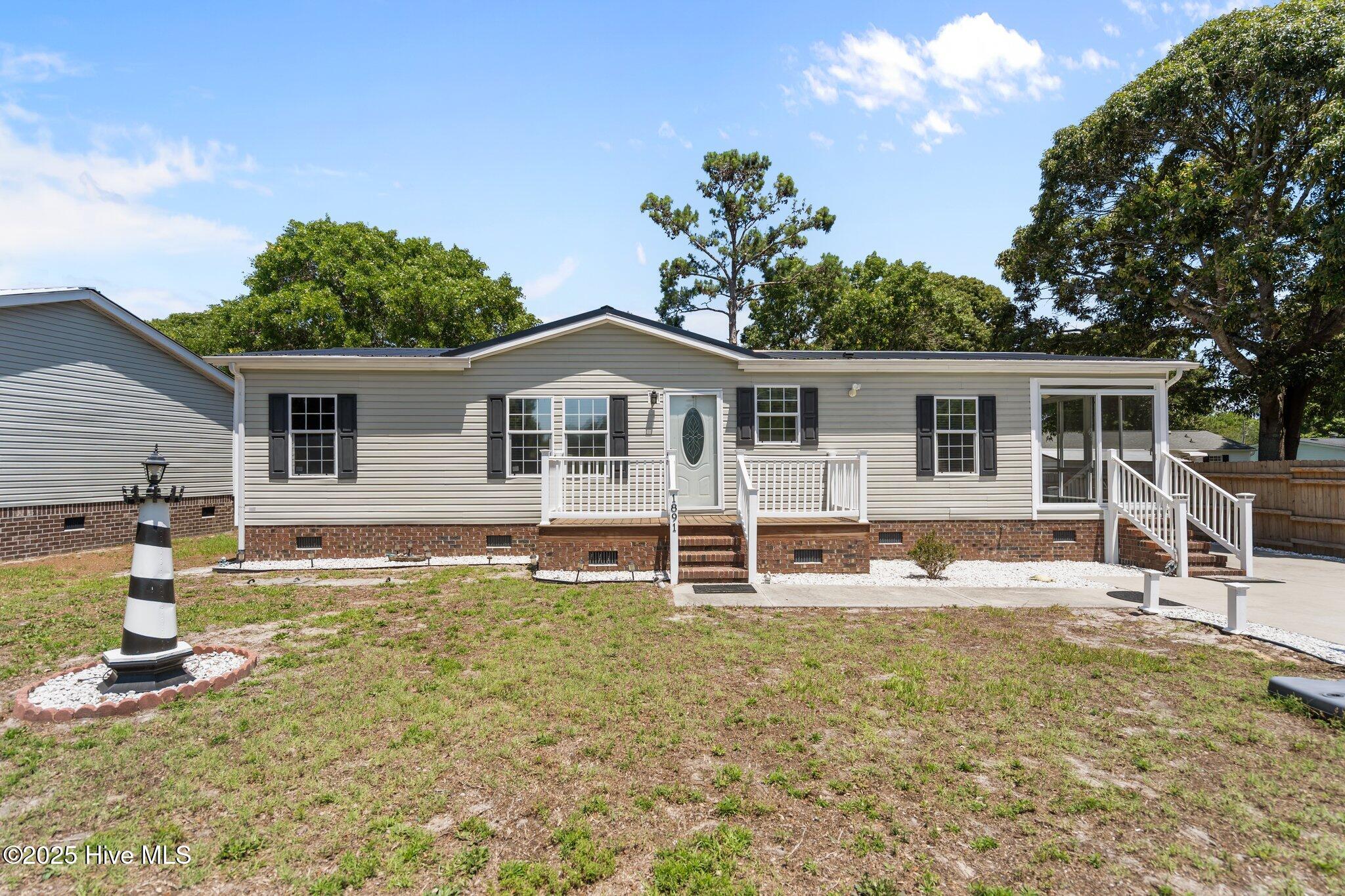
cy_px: 448
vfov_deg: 67.4
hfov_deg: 90.0
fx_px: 672
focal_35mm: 18
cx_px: 672
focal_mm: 18
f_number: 4
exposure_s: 1/2000
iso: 160
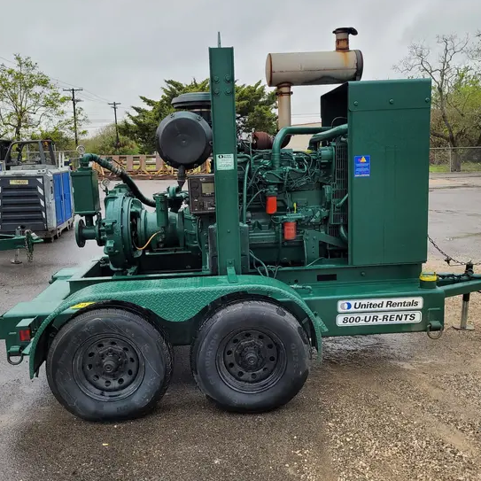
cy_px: 228
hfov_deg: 52.5
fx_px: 487
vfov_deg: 52.5
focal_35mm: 31
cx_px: 240
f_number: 1.8
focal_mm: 5.4
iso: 40
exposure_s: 1/675
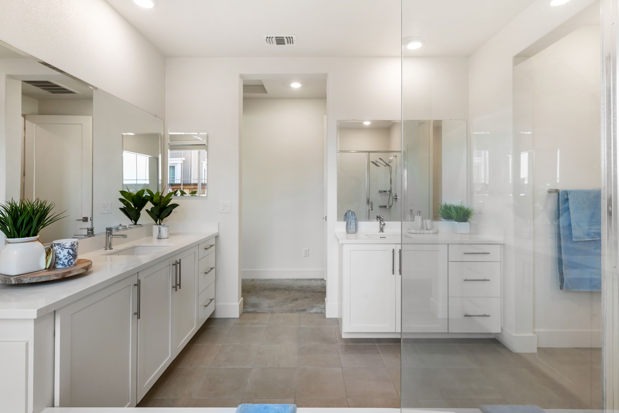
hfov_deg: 95.0
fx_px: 284
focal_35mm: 16
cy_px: 206
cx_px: 310
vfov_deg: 72.1
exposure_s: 1/160
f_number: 8
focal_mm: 16.5
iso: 400
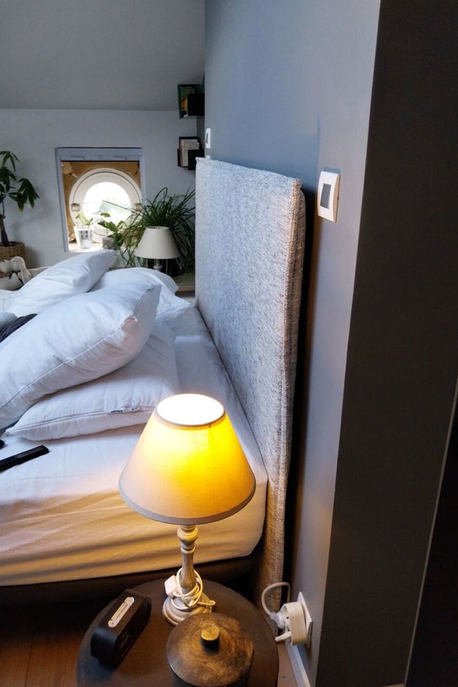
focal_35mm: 28
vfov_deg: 65.5
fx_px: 534
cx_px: 203
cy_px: 336
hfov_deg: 46.3
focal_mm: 4
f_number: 1.8
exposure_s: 1/50
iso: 125
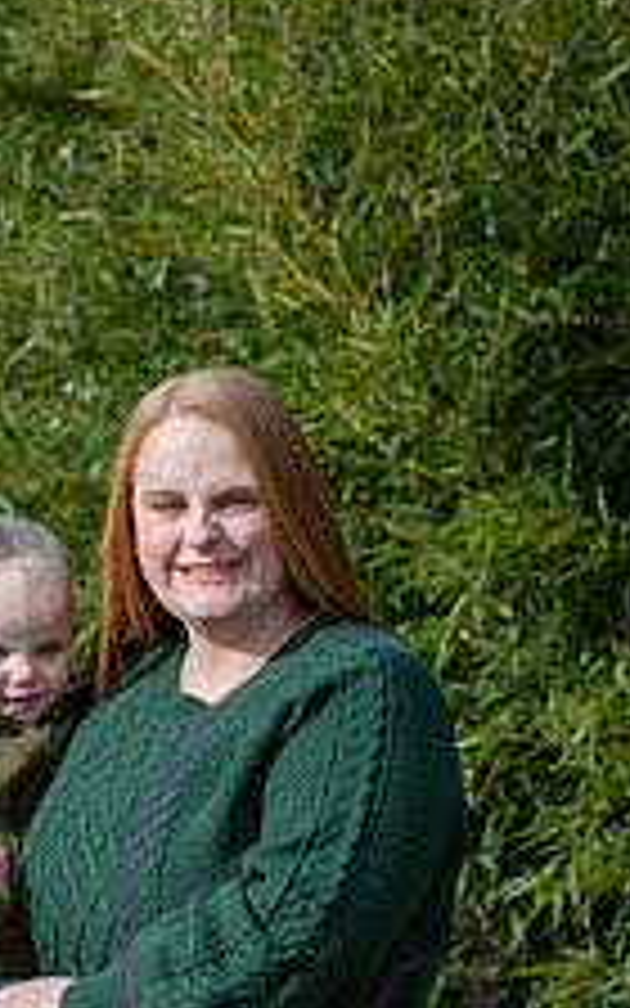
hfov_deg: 6.4
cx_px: 22
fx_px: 5632
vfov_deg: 10.2
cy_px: 765
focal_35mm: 205
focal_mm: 100
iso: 400
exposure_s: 1/1000
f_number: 6.3
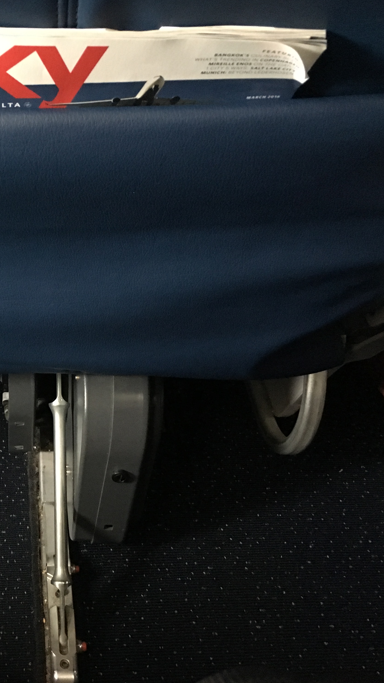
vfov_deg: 47.4
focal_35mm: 43
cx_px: 2
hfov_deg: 26.3
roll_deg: +1.5
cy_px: 336
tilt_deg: -40.9
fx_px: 779
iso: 320
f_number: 2.2
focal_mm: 4.15
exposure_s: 1/15
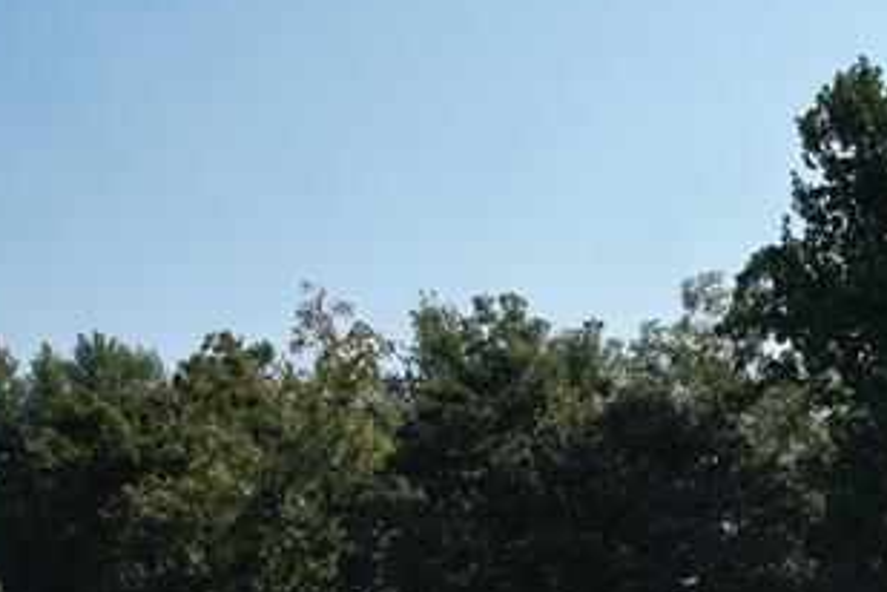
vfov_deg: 17.7
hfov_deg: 26.8
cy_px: 716
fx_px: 1798
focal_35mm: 73
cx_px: 787
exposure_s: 1/3000
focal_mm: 8.38
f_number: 2.8
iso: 100
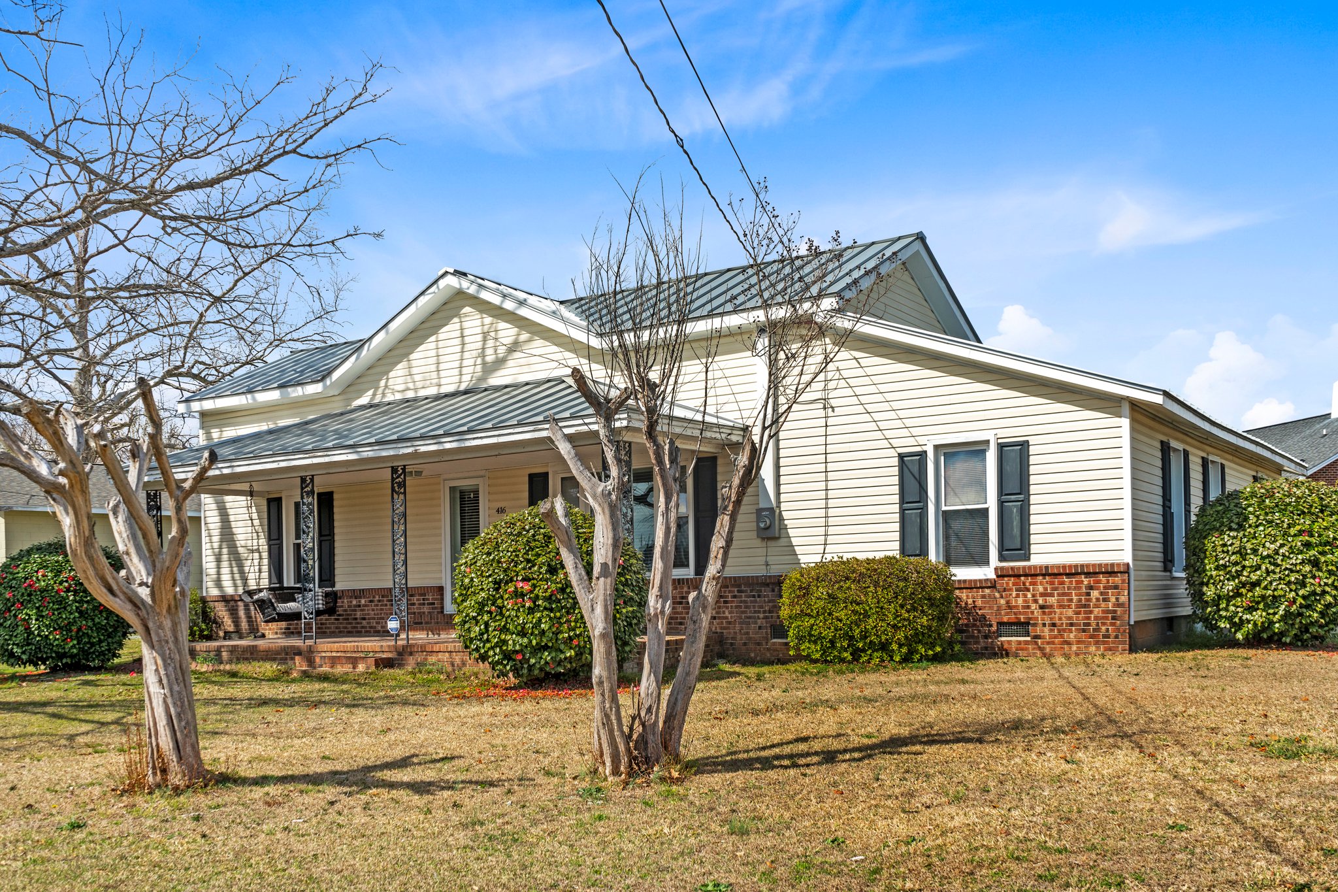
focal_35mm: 32
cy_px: 446
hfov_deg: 58.7
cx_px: 669
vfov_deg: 41.1
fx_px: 1189
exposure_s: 1/400
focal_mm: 32
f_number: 9
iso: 125
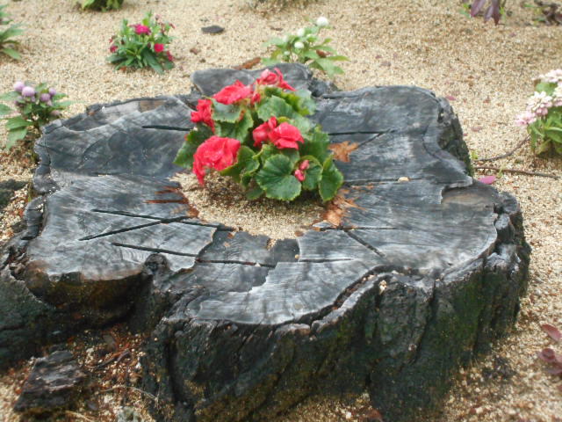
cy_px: 211
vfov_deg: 19.4
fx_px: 1234
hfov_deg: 25.7
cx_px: 281
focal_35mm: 76
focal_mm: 13.5
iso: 720
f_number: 5.8
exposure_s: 1/250
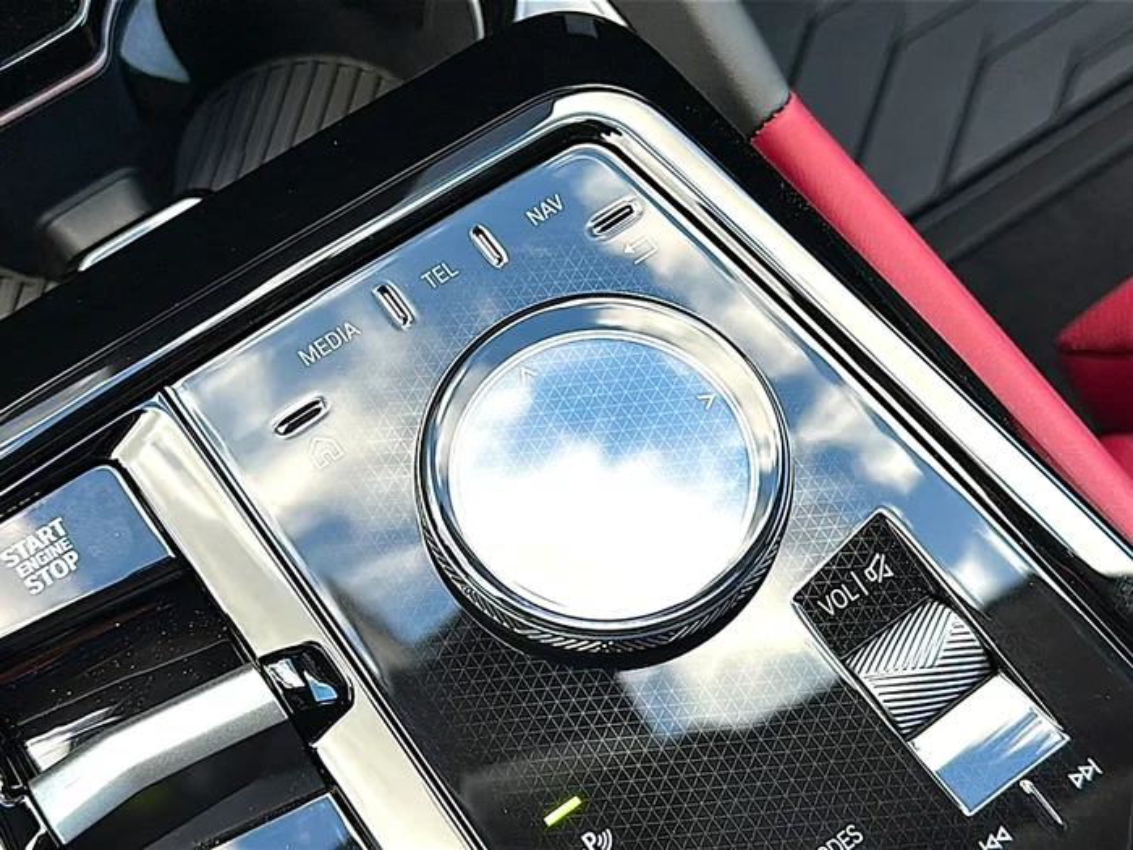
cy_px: 425
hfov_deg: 42.1
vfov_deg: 32.2
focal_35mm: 45
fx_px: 1473
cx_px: 566
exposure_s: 1/367
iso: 80
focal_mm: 6.86
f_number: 1.78
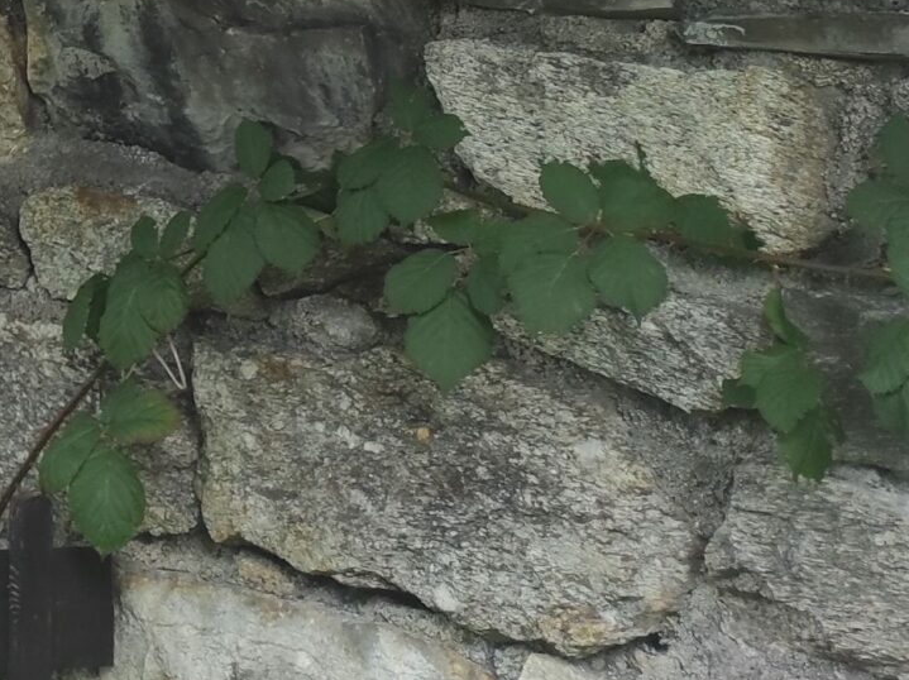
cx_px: -628
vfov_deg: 14.8
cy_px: -483
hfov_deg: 18.3
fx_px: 2335
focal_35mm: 89
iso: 102
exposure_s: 1/100
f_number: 1.89
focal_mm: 5.43
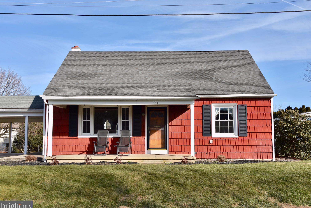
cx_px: 158
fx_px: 372
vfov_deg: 31.2
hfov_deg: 45.4
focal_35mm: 43
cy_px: 105
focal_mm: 42
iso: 200
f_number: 10
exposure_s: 1/400
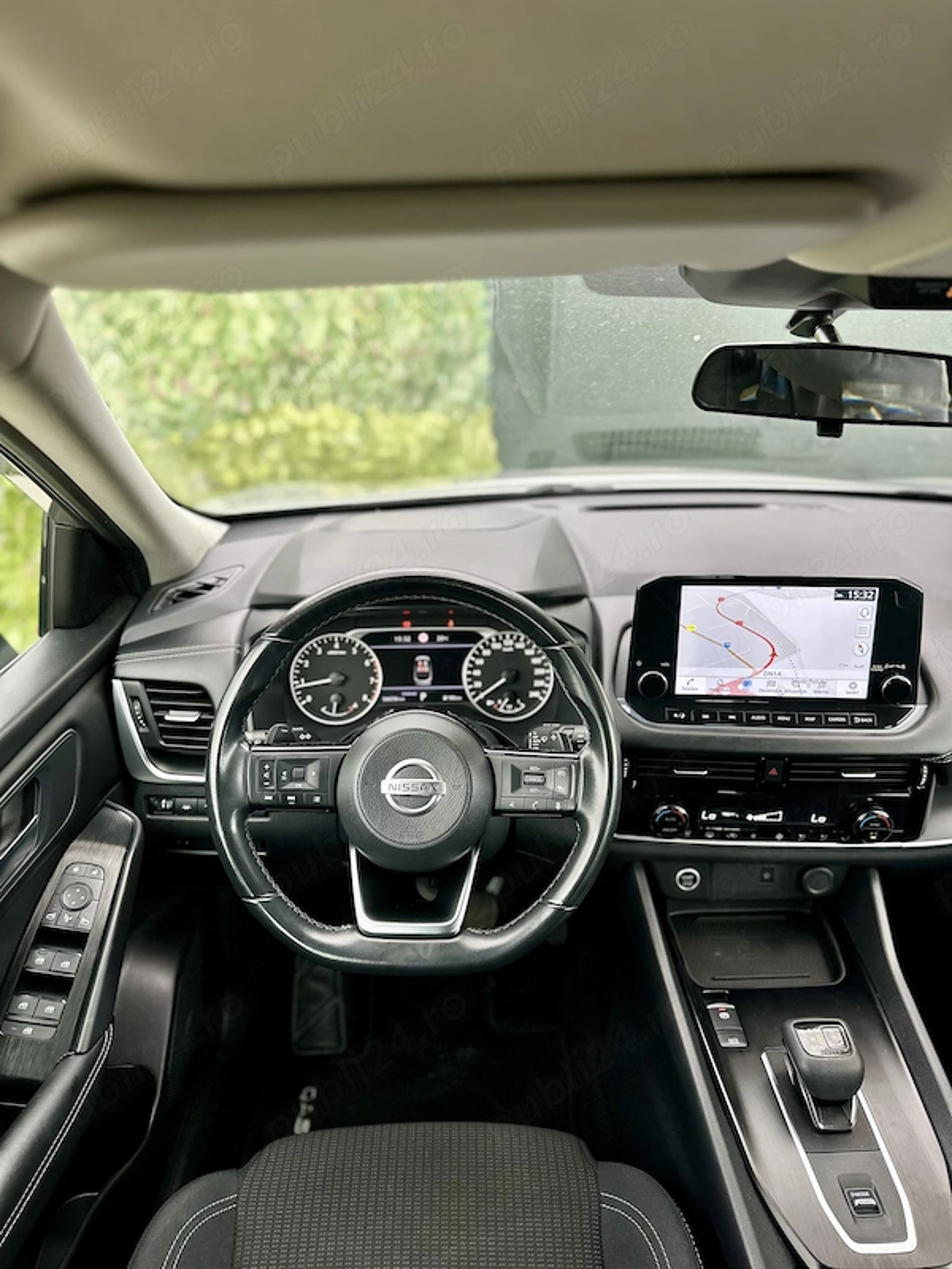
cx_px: 476
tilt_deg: -21.9
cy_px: 634
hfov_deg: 56.8
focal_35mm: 24
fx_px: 880
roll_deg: -1.6
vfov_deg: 71.6
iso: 200
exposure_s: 1/111
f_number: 1.78
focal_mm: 6.86
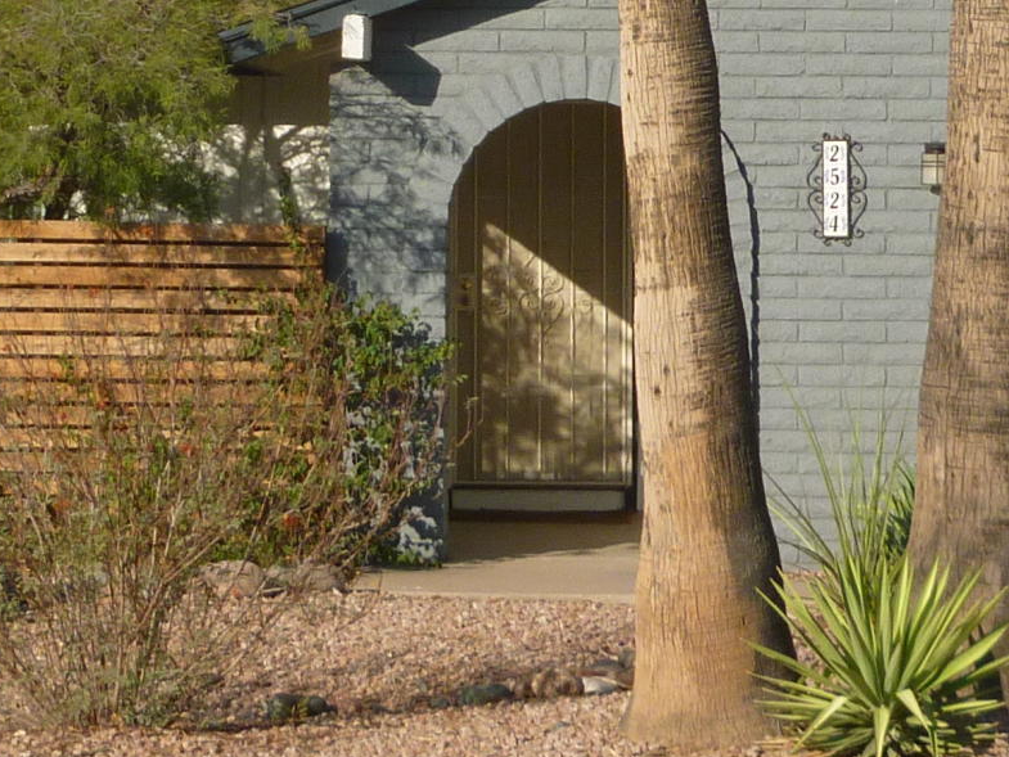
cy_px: -271
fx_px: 4344
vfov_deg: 9.7
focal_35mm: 149
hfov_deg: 13.2
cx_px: 510
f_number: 11
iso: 100
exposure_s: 1/160
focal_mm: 6.9
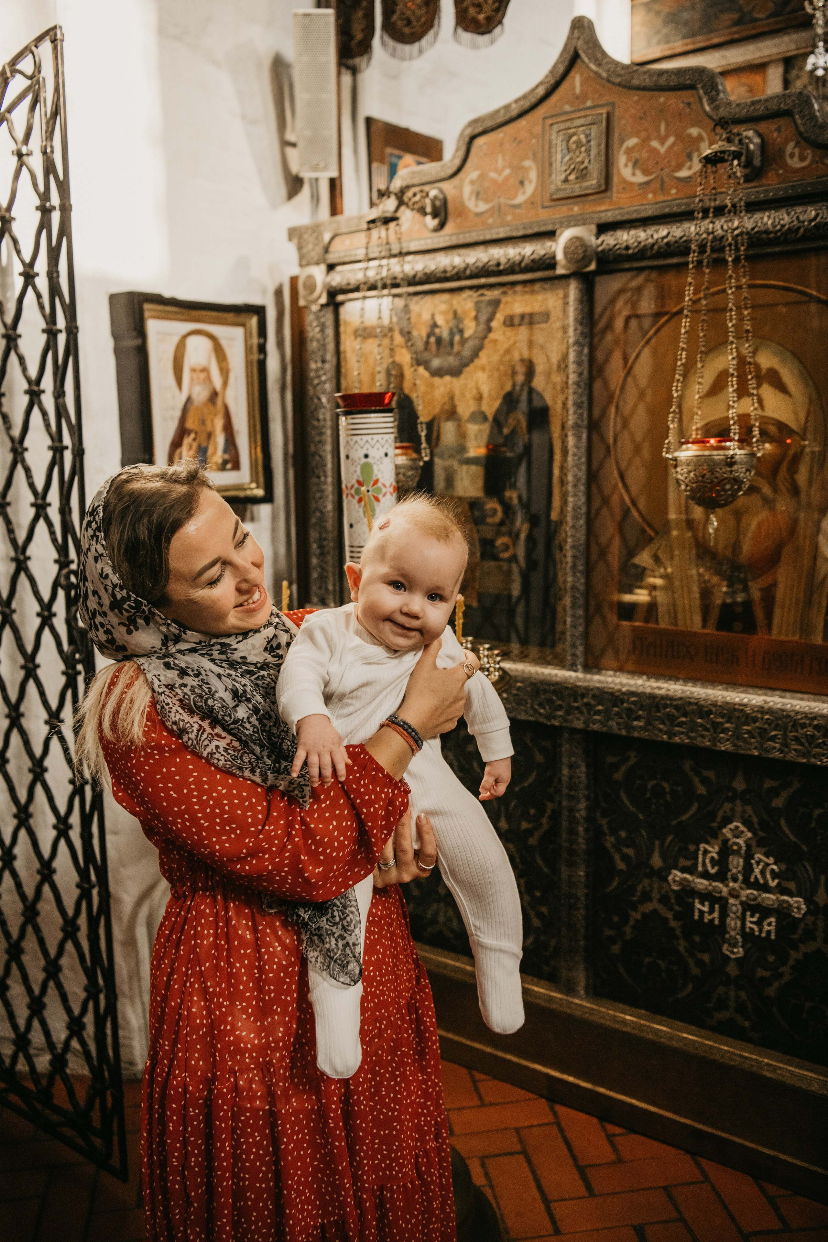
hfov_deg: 41.1
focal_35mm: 32
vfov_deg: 58.7
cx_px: 414
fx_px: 1104
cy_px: 621
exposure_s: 1/250
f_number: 3.2
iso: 1250
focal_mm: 32
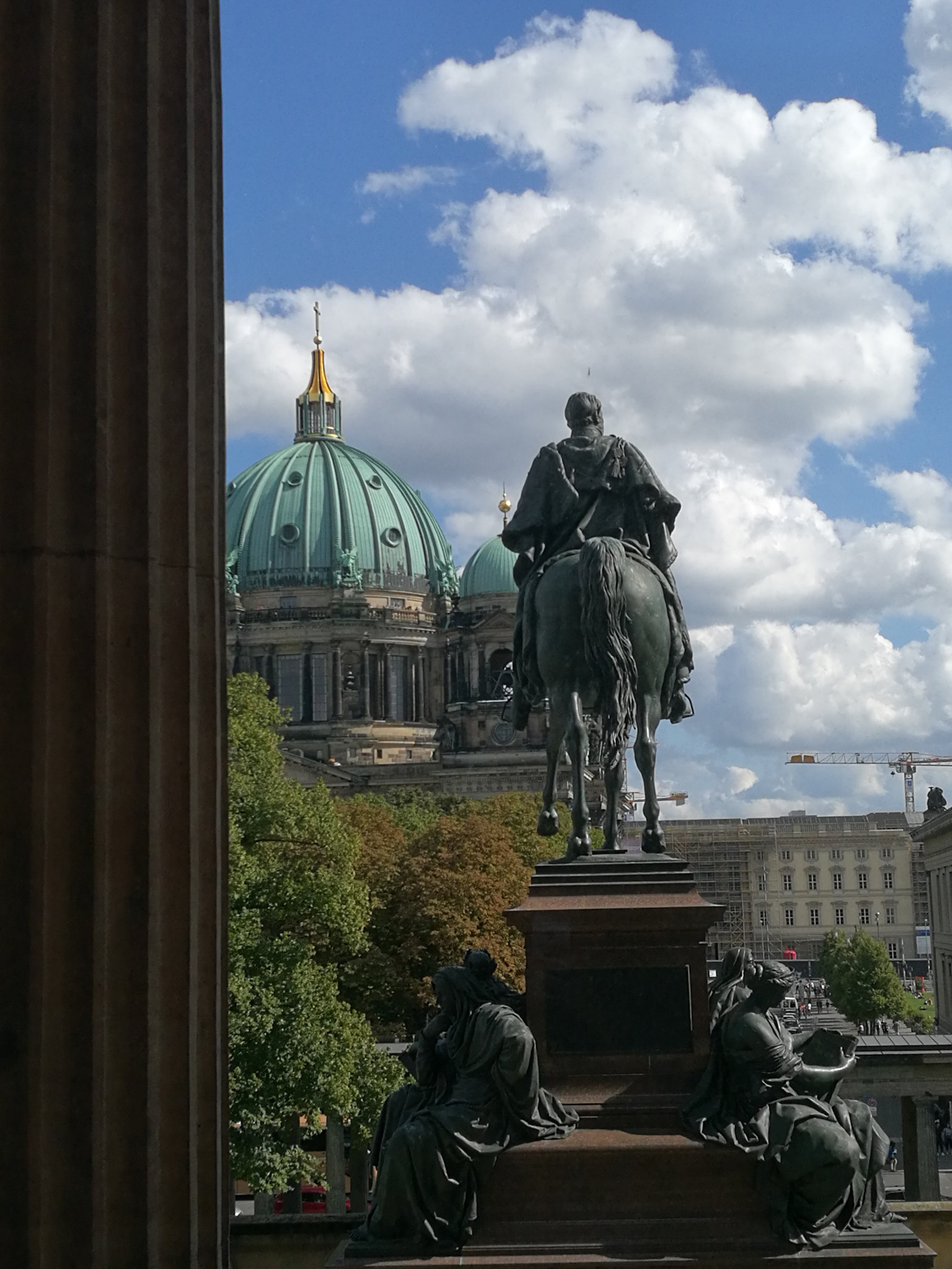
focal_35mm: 51
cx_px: 476
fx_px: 1870
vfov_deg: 37.5
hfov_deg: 28.6
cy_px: 634
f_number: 2.2
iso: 50
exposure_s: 1/1188
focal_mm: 4.5
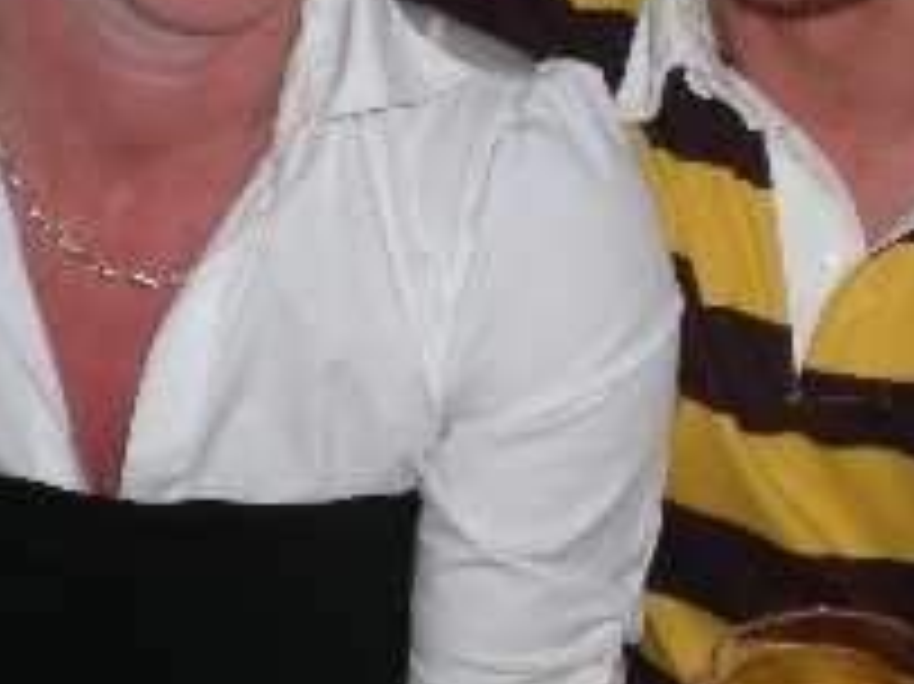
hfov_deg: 19.6
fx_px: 2639
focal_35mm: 100
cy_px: 180
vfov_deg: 14.7
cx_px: 543
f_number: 3.1
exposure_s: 1/60
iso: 64
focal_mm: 6.3
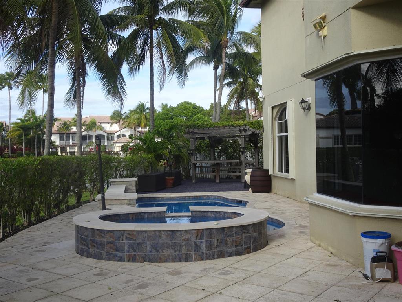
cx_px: 201
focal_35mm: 37
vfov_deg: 38.7
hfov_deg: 50.1
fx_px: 430
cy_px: 151
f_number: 4
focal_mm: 6.37
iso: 80
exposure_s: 1/400
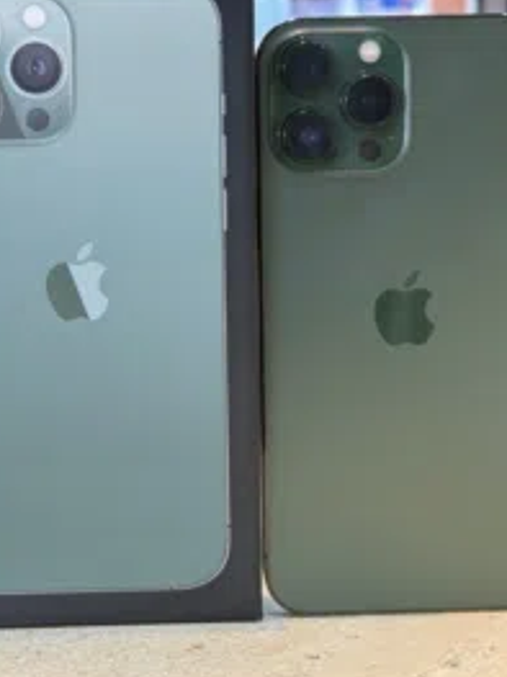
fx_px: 1427
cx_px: 196
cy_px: 281
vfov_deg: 26.6
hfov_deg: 20.1
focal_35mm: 73
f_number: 1.78
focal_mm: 6.76
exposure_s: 1/100
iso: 64
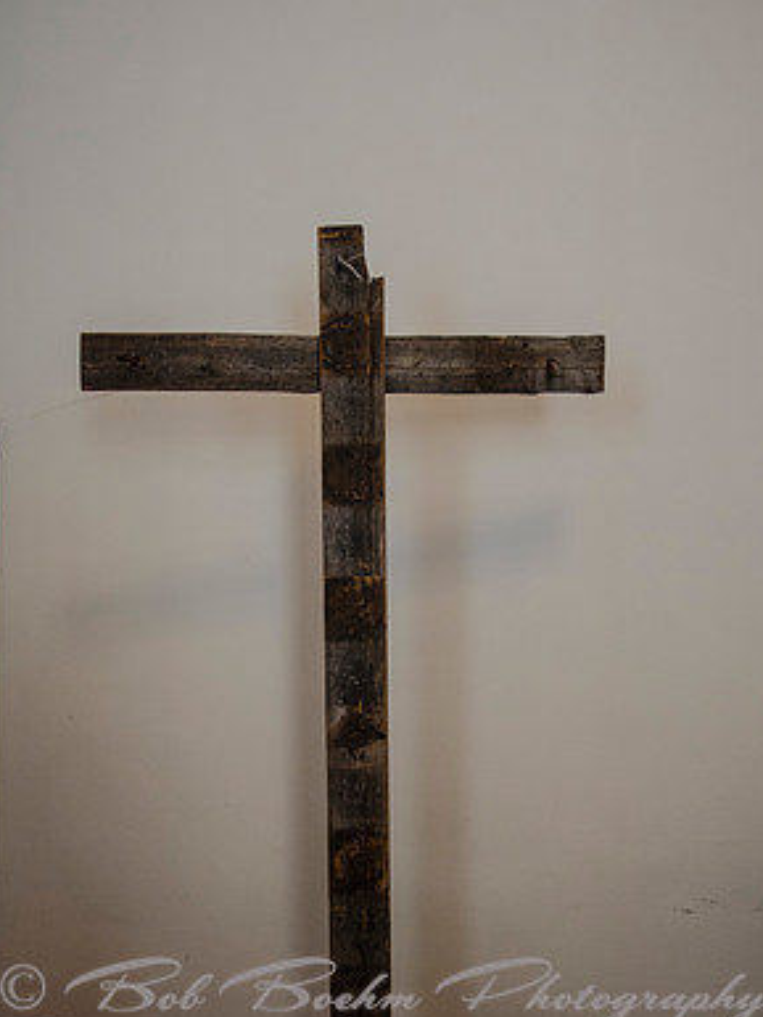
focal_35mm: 37
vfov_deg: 50.1
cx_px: 385
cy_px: 549
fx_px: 1087
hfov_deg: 38.7
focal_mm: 22
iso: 800
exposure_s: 1/60
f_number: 3.8
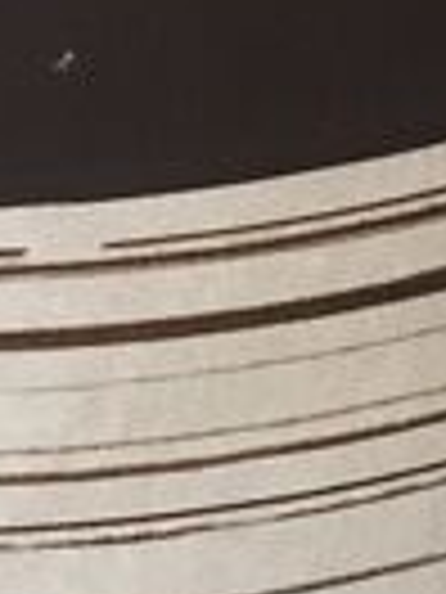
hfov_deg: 6.5
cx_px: -572
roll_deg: -1.3
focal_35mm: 219
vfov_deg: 8.4
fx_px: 3762
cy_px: -747
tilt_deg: -38.5
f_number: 2.2
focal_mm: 4.15
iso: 64
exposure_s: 1/33
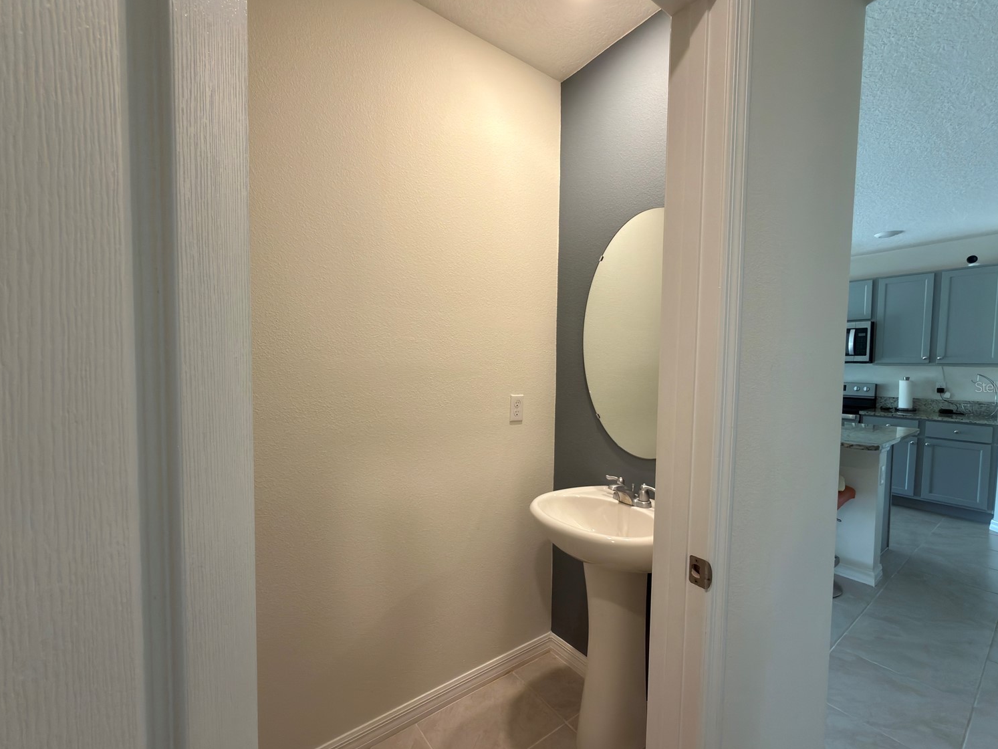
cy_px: 387
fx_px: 432
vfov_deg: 81.7
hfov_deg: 98.2
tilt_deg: -3.6
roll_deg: -0.5
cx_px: 503
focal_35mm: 15
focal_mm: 2.22
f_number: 2.2
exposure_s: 1/30
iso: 64
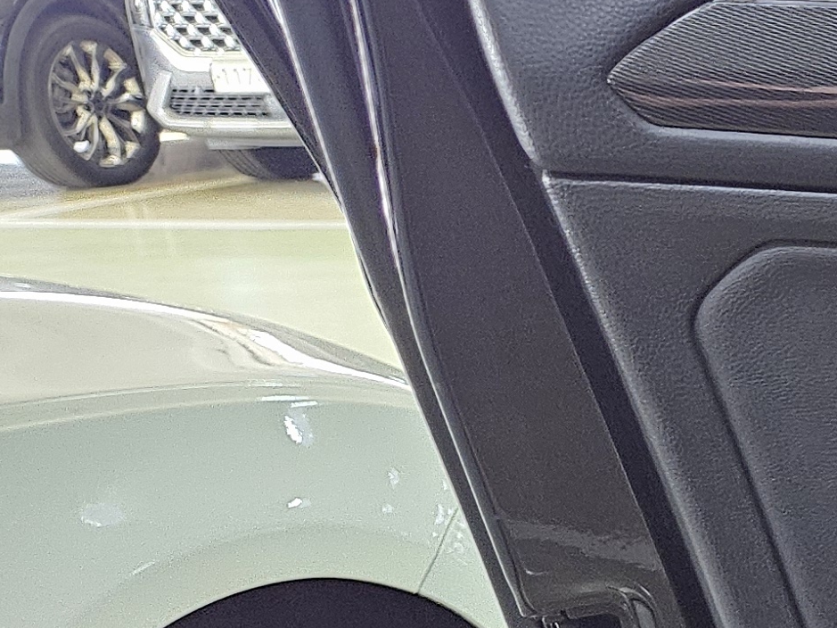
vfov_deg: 14.3
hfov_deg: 15.8
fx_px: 2369
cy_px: 871
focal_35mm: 98
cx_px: 1679
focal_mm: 5.4
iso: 640
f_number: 1.8
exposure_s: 1/120
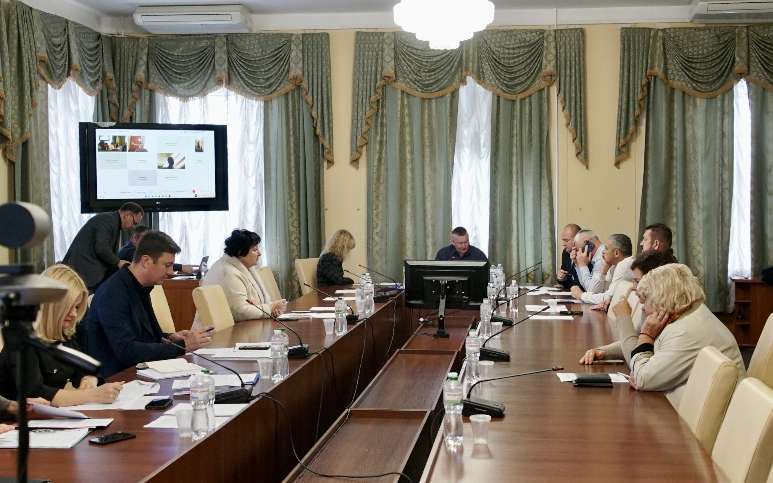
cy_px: 232
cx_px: 386
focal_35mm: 47
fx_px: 990
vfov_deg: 27.4
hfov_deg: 42.6
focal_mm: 31
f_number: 4.5
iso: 2500
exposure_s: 1/125
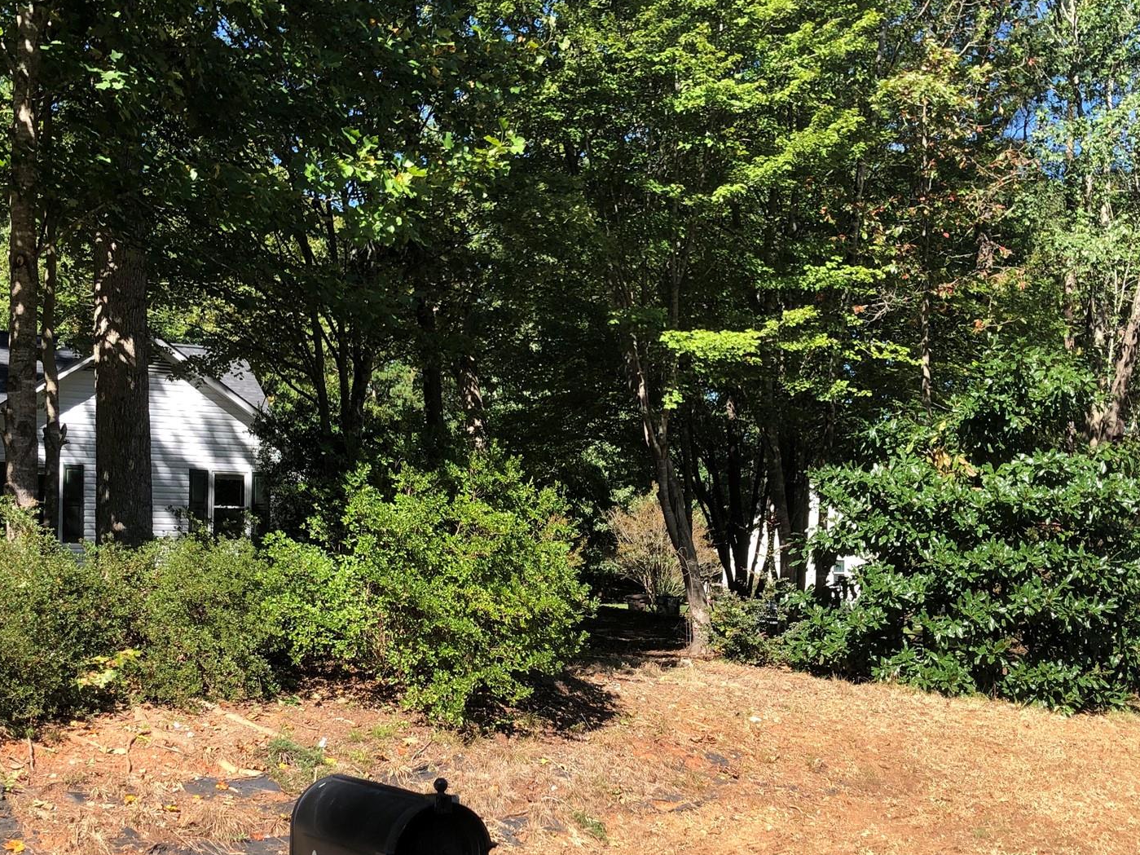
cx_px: 529
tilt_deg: +2.1
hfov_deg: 45.7
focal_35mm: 41
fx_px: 1350
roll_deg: +0.7
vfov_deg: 34.9
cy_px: 537
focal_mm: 3.99
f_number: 1.8
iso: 20
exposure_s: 1/607
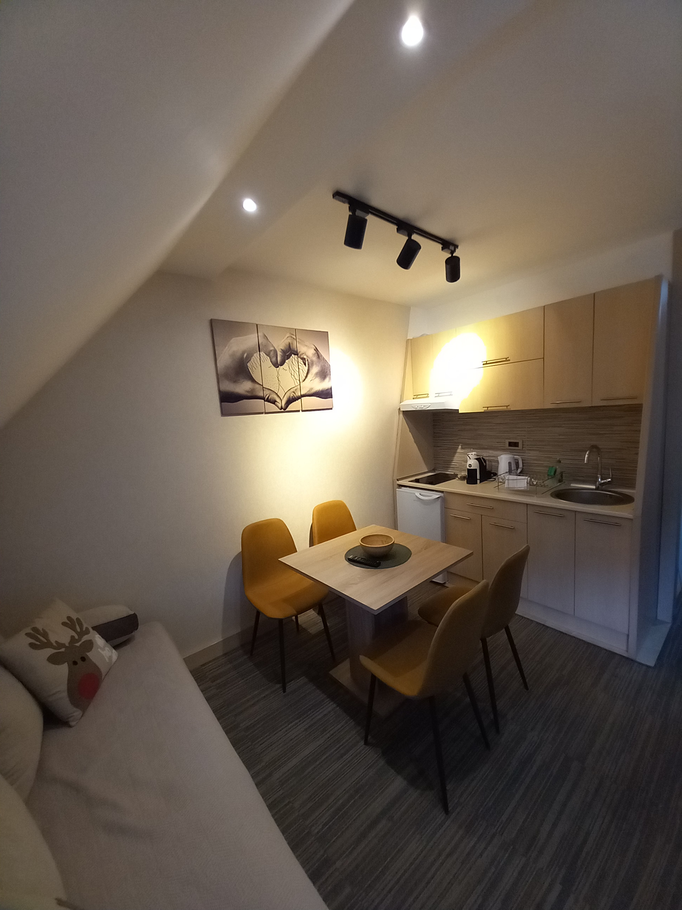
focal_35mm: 13
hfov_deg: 89.9
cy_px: 455
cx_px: 341
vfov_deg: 106.2
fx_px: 341
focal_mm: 1.13
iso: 200
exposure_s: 1/50
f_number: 2.2
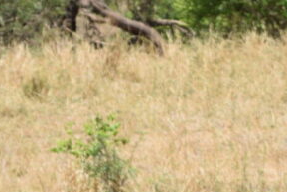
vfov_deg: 1.4
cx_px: 9
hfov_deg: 2.1
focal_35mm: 963
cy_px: 467
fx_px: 7681
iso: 200
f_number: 6.3
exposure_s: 1/640
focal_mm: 116
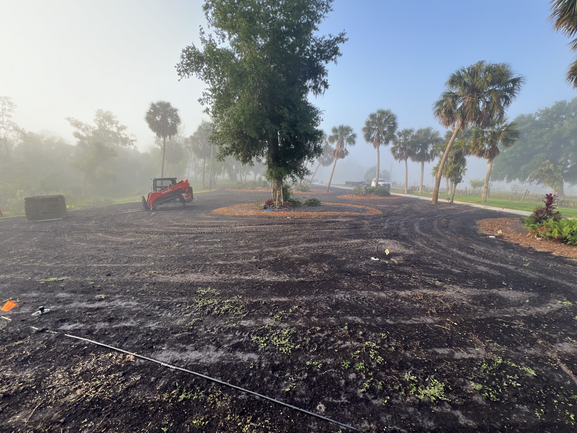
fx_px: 217
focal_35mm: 13
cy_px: 216
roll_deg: +0.2
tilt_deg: -10.8
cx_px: 288
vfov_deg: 89.9
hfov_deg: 106.2
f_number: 1.8
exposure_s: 1/210
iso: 32
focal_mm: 1.57
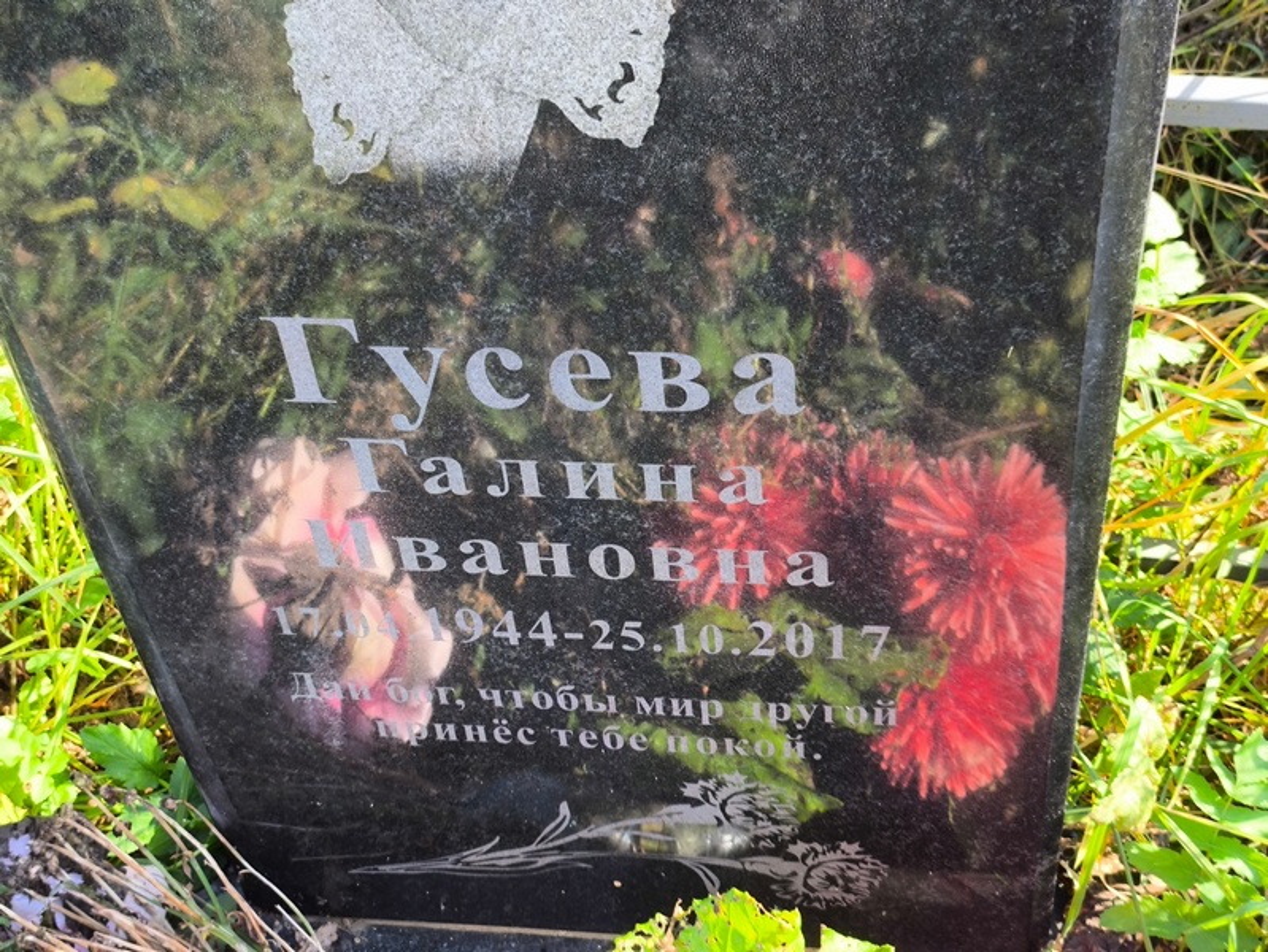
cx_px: 634
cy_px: 476
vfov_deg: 29.1
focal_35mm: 50
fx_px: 1832
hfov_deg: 38.2
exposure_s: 1/135
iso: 50
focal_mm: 4.71
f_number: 1.7
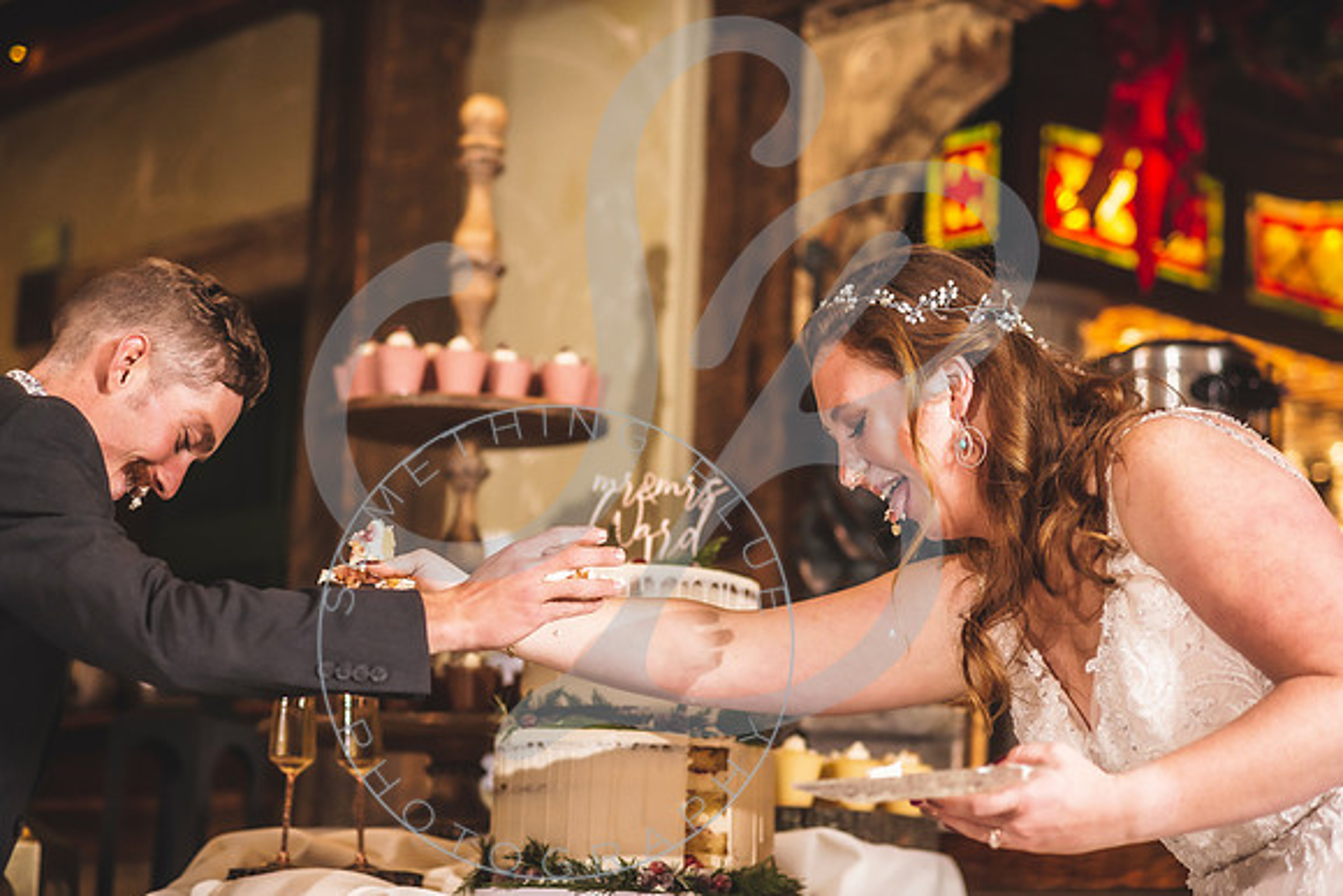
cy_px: 448
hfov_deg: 23.9
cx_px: 672
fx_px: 3172
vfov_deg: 16.1
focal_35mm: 85
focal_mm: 85
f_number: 2.8
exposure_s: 1/125
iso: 1250
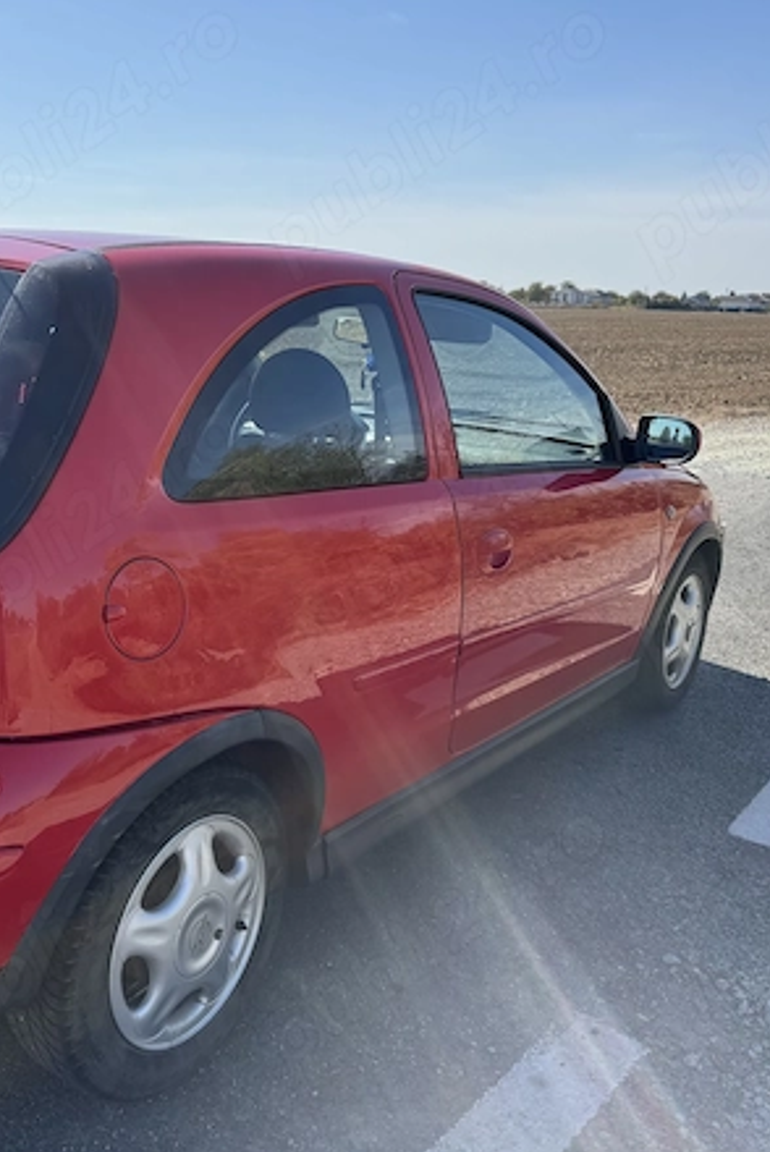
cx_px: 251
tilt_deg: -14.3
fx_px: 1089
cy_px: 566
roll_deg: -0.7
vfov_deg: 55.8
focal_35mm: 34
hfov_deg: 38.5
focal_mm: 6.76
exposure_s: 1/1869
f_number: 1.78
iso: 80
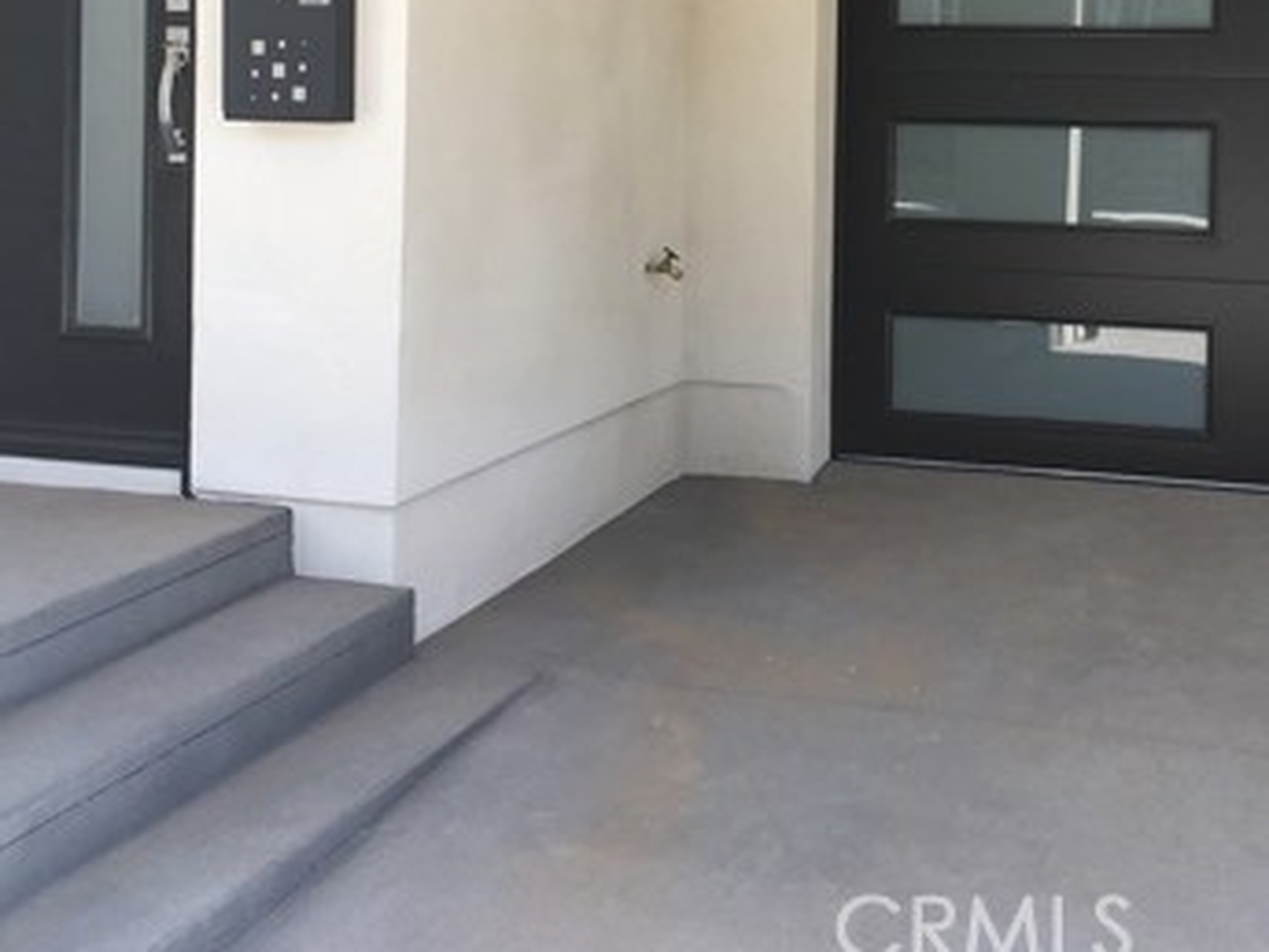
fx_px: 1980
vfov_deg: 26.2
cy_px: 96
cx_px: 856
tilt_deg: -2.3
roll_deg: -1.3
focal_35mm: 54
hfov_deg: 35.2
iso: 25
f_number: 2.2
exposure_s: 1/190
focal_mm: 4.15
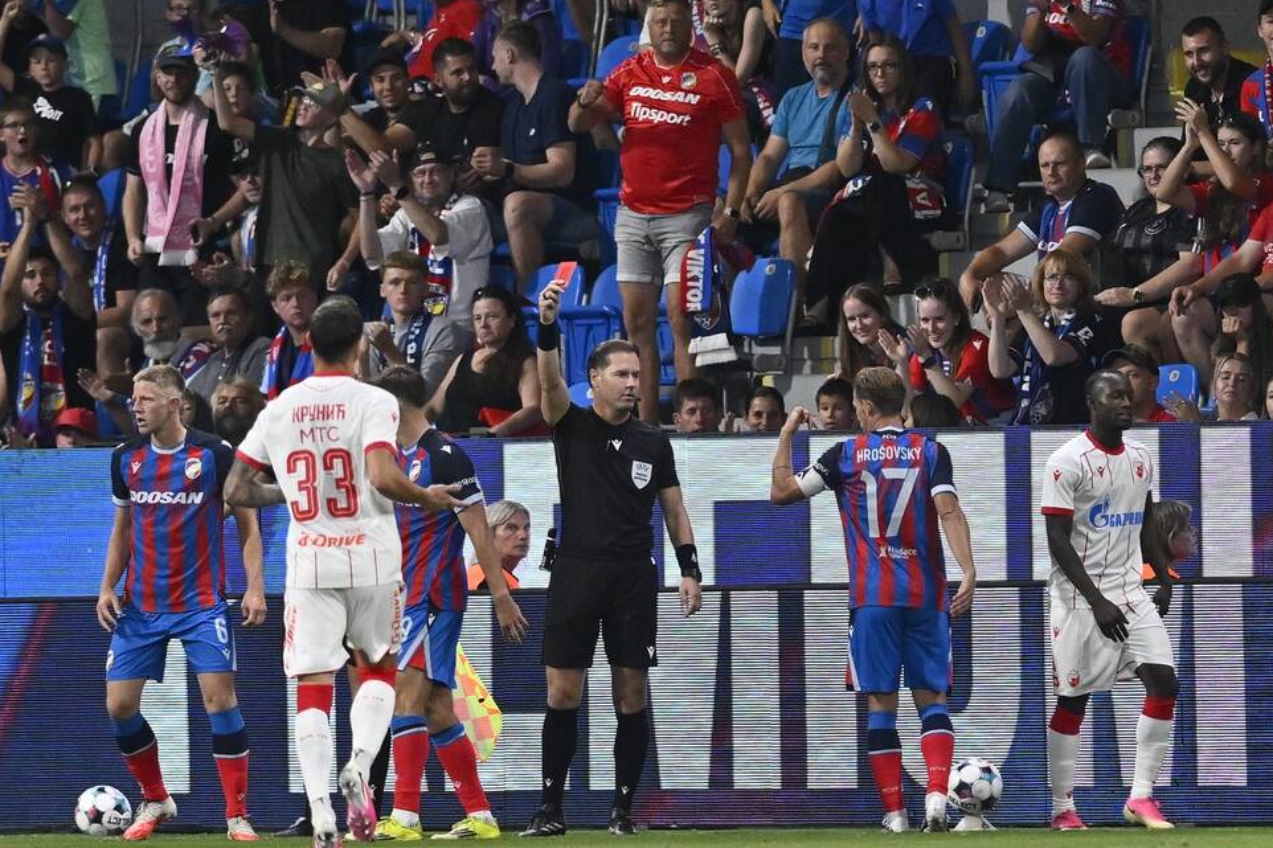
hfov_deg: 6.5
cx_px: 664
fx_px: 11171
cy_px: 423
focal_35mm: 316
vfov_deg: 4.3
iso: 2000
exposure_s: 1/1685
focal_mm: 300
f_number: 4
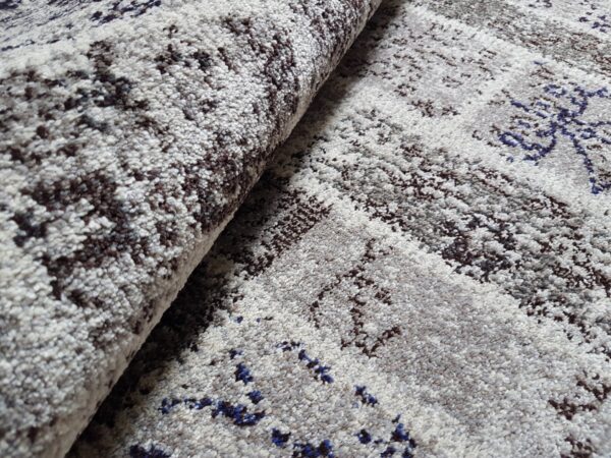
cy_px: 229
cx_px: 306
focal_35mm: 26
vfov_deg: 53.1
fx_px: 459
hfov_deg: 67.3
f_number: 1.7
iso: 64
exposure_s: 1/50
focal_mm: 4.2
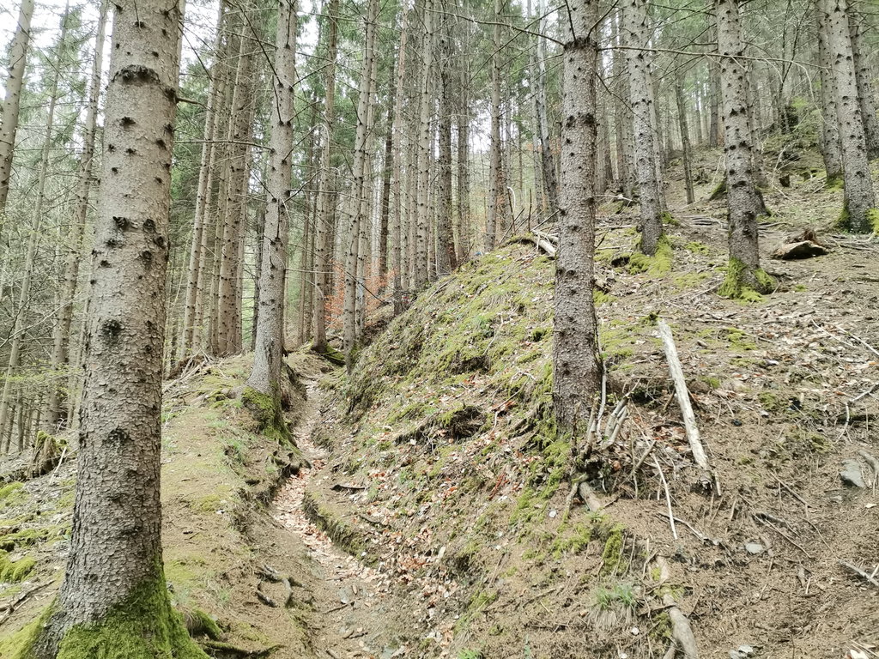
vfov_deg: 53.1
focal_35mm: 26
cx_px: 440
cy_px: 330
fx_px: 660
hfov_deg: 67.3
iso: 160
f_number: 1.8
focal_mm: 4.75
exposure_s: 1/100
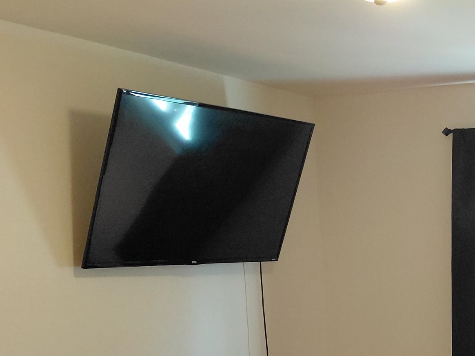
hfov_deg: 27.5
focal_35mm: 66
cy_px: 389
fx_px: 906
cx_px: 490
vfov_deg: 21.2
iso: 250
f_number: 1.8
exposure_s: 1/40
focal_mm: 4.69
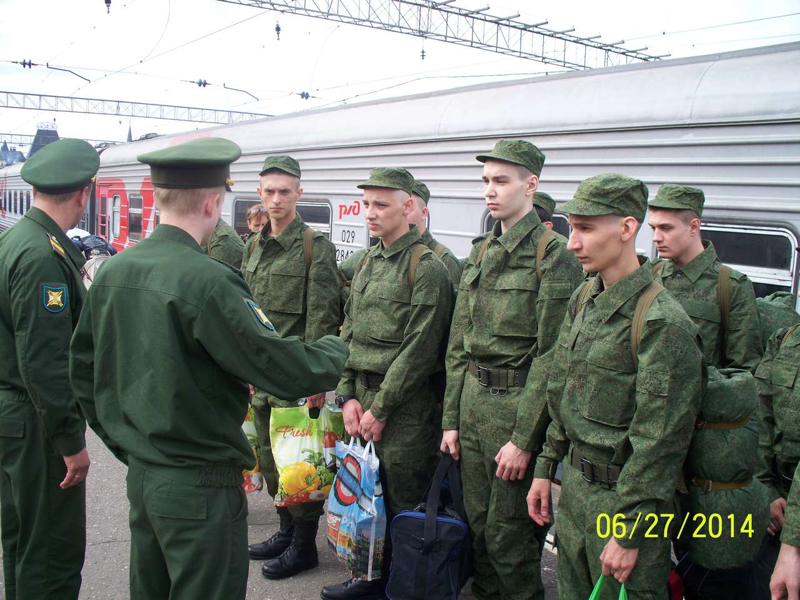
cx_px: 400
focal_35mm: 36
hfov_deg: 51.4
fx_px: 832
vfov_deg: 39.7
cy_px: 300
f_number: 2.8
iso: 64
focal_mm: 7.54
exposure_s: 1/250
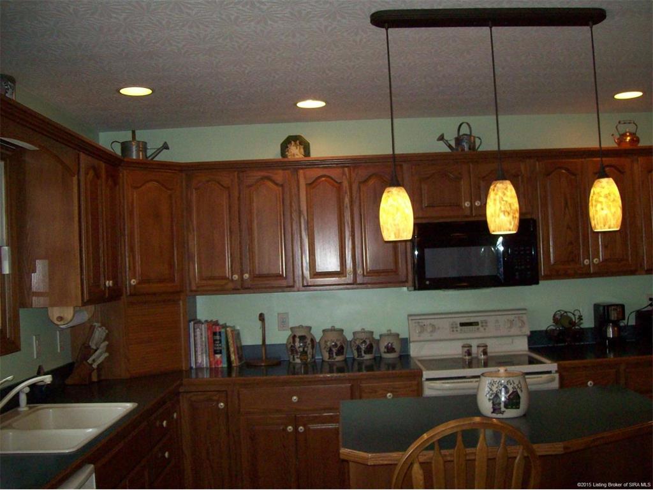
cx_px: 326
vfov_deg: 39.7
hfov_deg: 51.4
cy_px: 245
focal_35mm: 36
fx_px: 679
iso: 200
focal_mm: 6
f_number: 2.7
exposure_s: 1/64
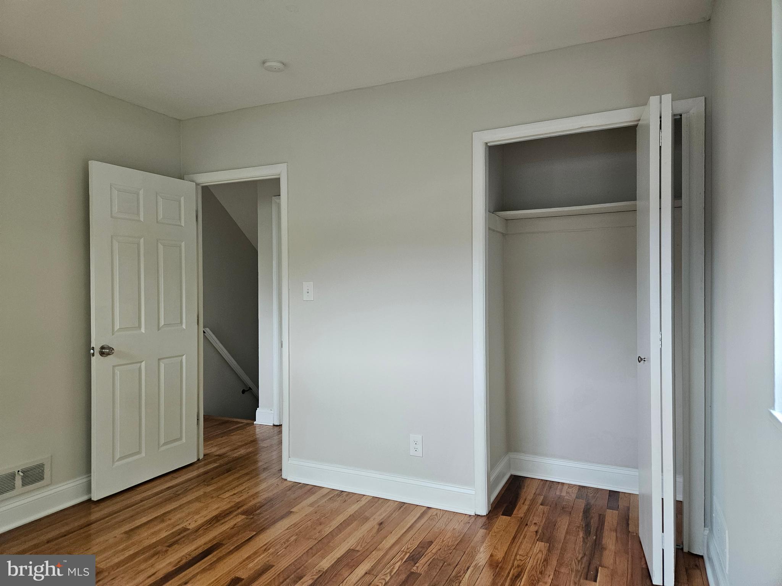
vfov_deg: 58.9
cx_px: 391
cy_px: 293
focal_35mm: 23
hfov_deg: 73.9
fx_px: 520
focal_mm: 5.4
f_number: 1.8
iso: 320
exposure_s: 1/359
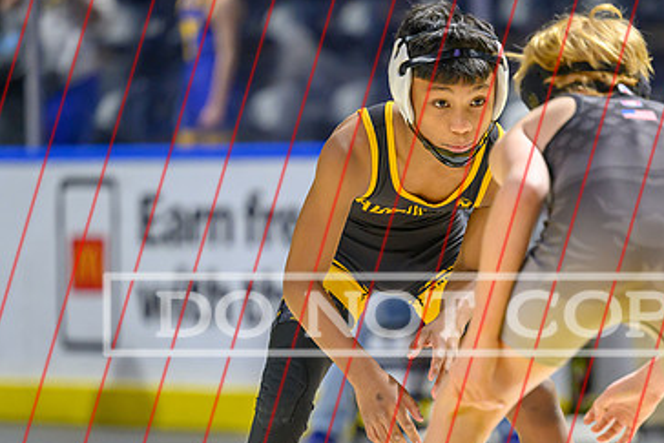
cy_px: 299
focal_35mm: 287
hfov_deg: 7.2
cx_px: 388
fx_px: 5295
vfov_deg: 4.8
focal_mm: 160
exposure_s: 1/800
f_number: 2.8
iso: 2800
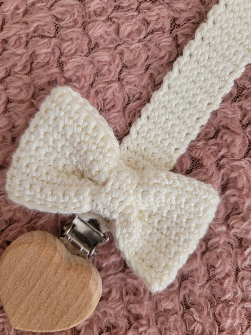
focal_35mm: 24
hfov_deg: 56.8
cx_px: 126
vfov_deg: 71.6
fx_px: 232
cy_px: 168
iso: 250
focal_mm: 6.7
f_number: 1.8
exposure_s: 1/60
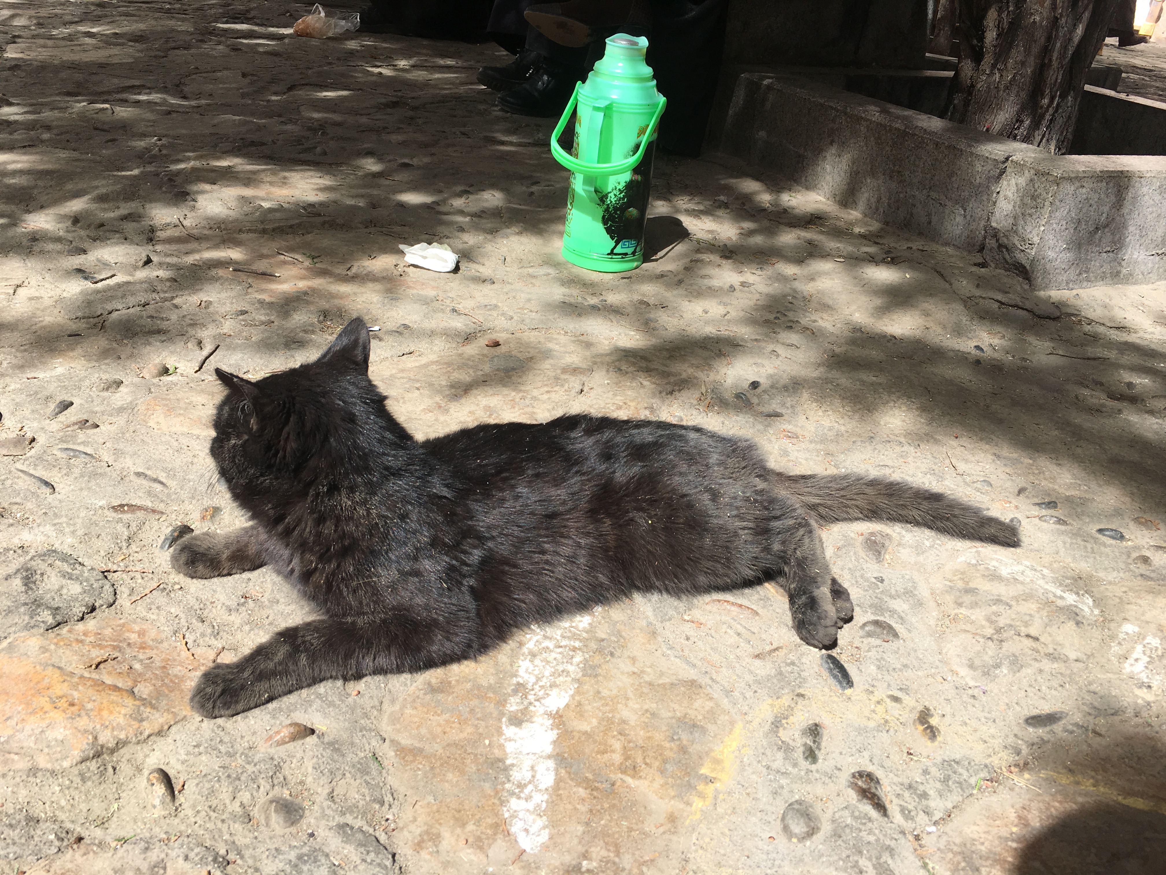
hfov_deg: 61.7
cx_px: 583
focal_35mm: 29
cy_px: 438
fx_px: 977
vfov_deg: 48.2
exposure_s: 1/785
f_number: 2.2
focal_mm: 4.15
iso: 25
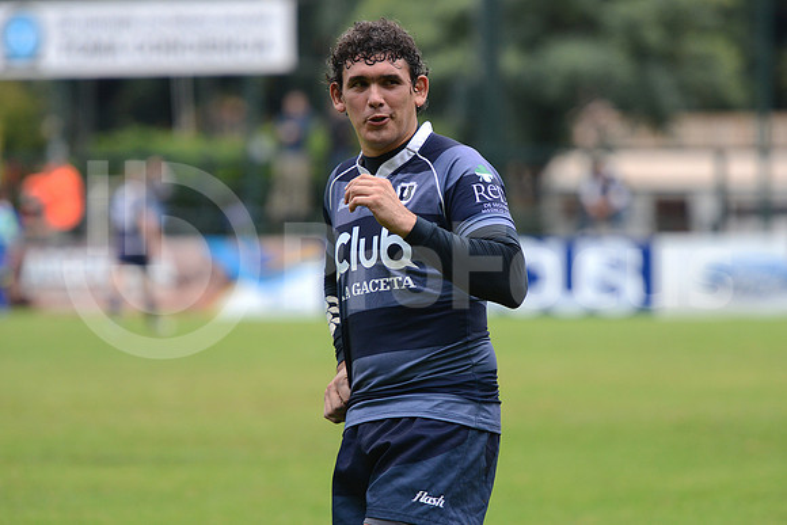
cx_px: 394
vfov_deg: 5.7
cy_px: 262
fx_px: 5248
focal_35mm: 240
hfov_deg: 8.6
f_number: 4
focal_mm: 240
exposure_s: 1/500
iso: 1000
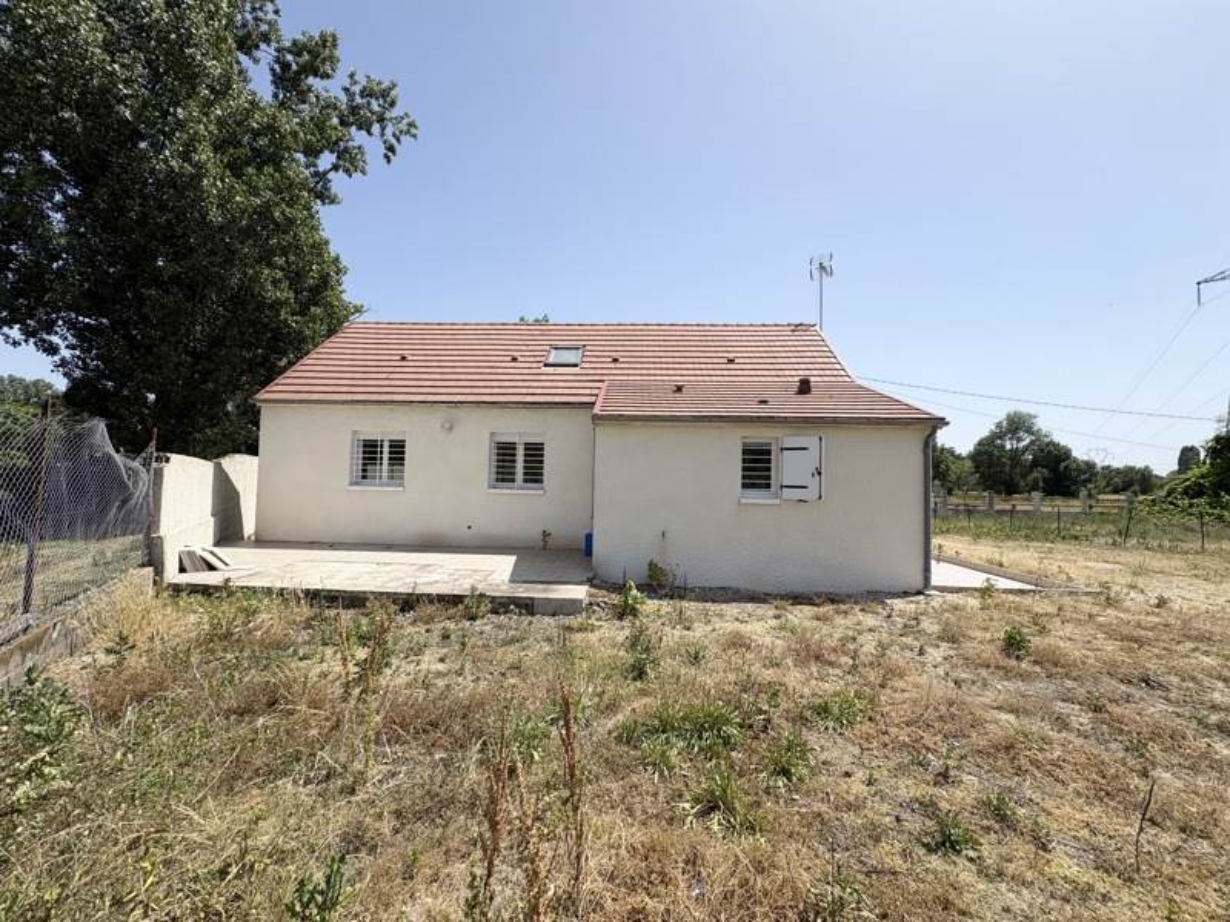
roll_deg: -1.6
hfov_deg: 102.1
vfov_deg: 85.7
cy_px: 461
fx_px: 497
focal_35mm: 14
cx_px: 615
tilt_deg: +3.0
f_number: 2.2
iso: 50
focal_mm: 2.22
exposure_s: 1/1976
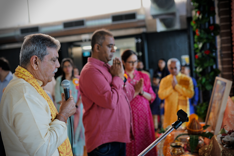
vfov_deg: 37.9
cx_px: 117
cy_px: 78
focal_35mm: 35
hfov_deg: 54.4
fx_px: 227
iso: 160
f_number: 2
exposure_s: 1/60
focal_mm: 35
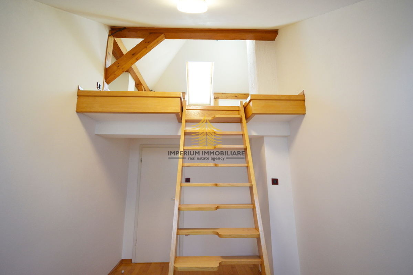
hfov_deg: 100.4
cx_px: 206
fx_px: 172
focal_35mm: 15
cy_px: 138
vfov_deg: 77.3
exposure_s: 1/25
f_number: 4.5
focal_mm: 10
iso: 200
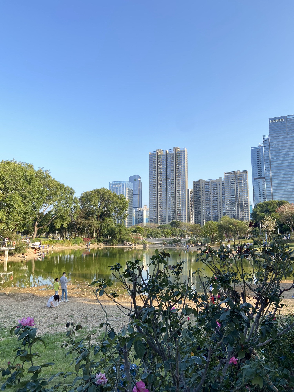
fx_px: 294
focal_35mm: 26
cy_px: 196
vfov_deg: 67.3
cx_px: 147
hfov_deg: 53.1
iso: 32
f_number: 1.8
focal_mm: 4.25
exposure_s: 1/191
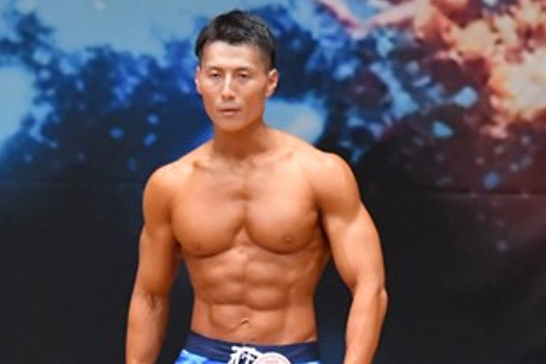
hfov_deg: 2.9
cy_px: 378
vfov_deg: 1.9
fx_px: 10843
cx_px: 163
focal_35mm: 715
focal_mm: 190
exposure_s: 1/400
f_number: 5.6
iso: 8000
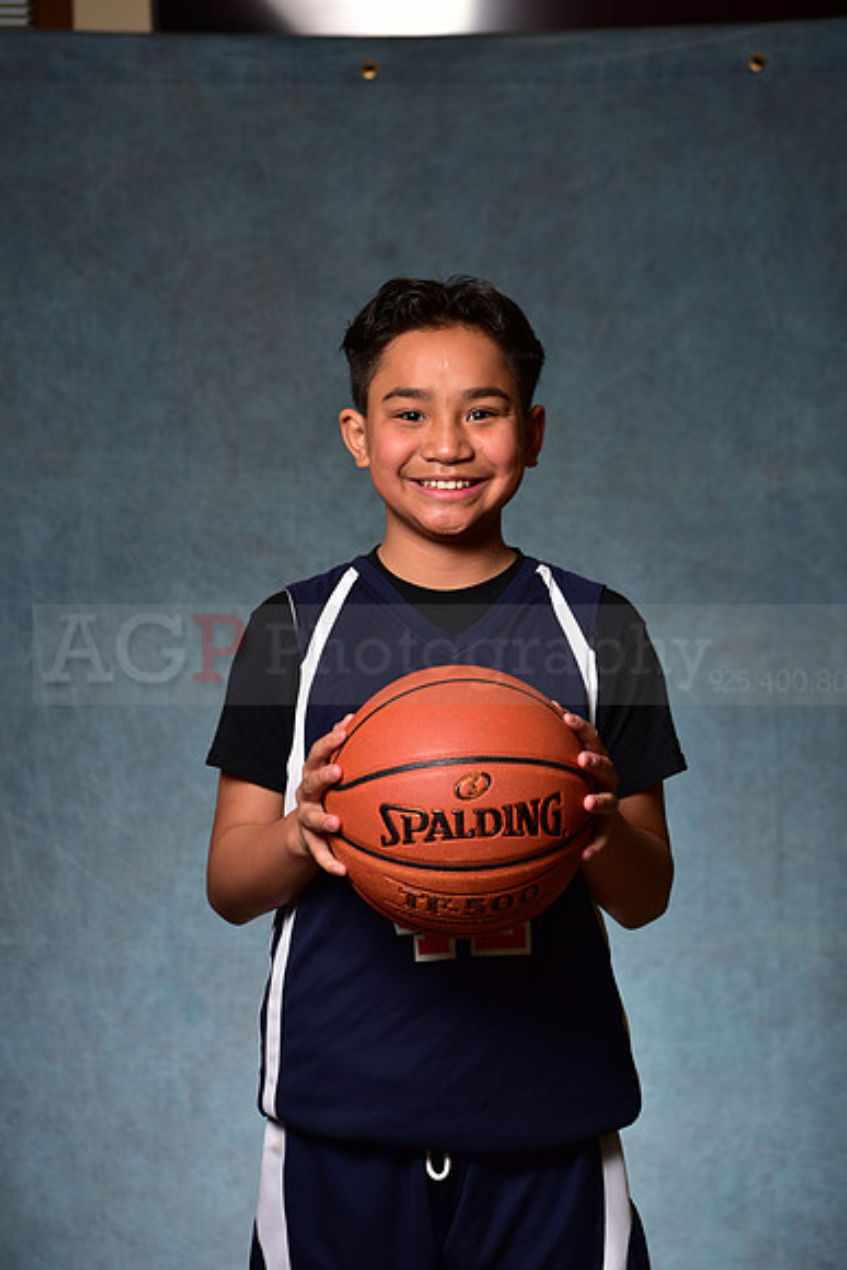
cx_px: 424
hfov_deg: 19.5
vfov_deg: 28.8
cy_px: 635
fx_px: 2469
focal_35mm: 70
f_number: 5
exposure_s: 1/200
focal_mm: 70
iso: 100
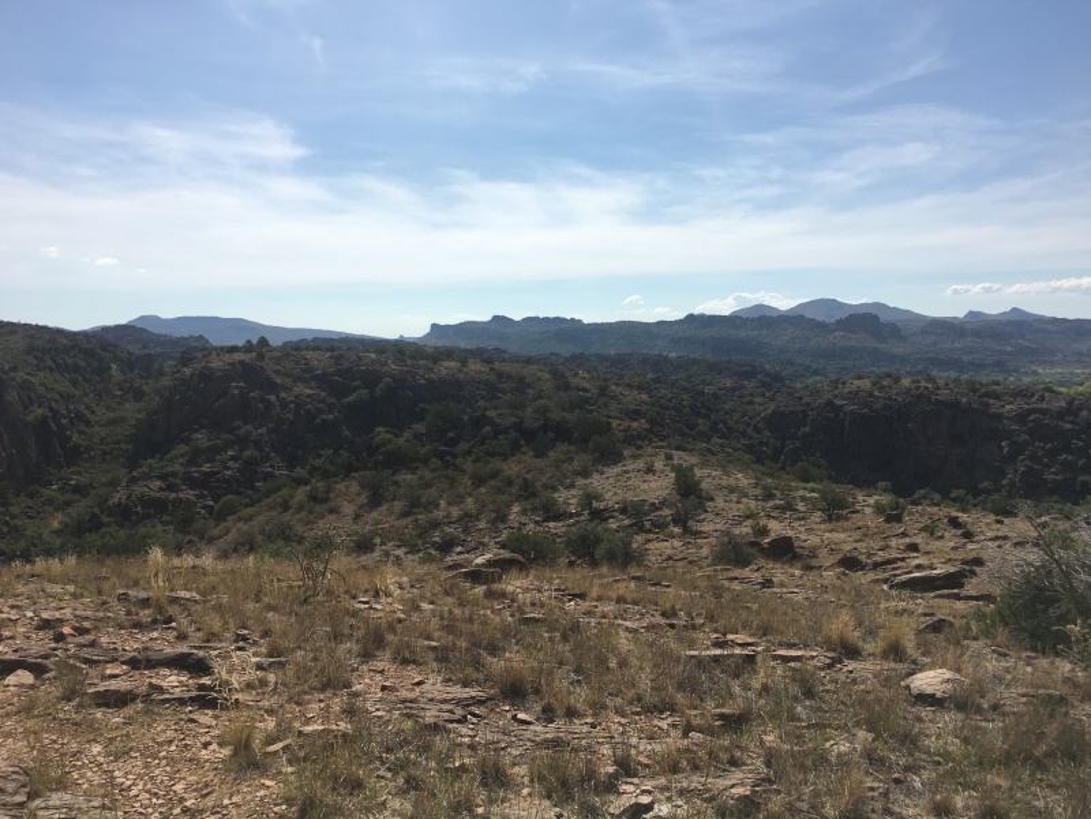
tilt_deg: -3.0
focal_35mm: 29
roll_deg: +0.1
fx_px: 914
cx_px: 546
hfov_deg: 61.7
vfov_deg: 48.2
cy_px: 410
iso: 25
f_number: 2.2
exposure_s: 1/3077
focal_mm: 4.15
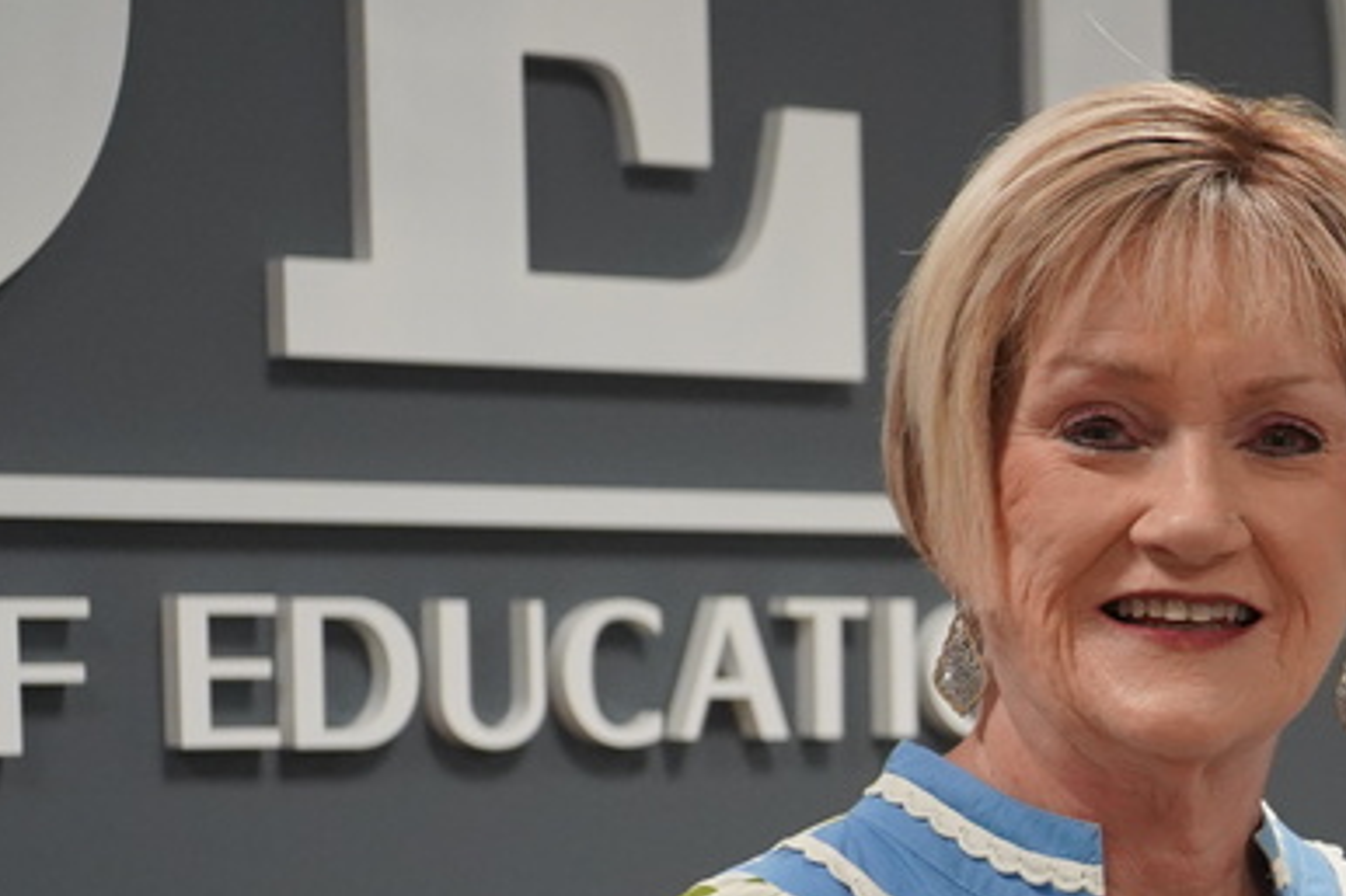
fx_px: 4858
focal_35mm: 130
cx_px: 1764
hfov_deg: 15.0
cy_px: 1177
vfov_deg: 10.3
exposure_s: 1/160
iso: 3200
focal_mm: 49
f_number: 4.5
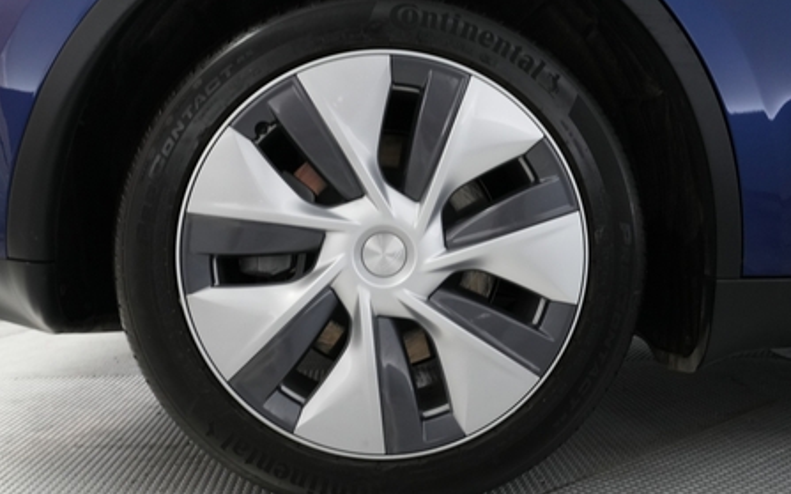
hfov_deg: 55.3
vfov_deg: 36.2
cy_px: 237
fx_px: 754
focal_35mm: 35
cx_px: 389
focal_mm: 24
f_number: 6.3
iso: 2000
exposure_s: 1/30
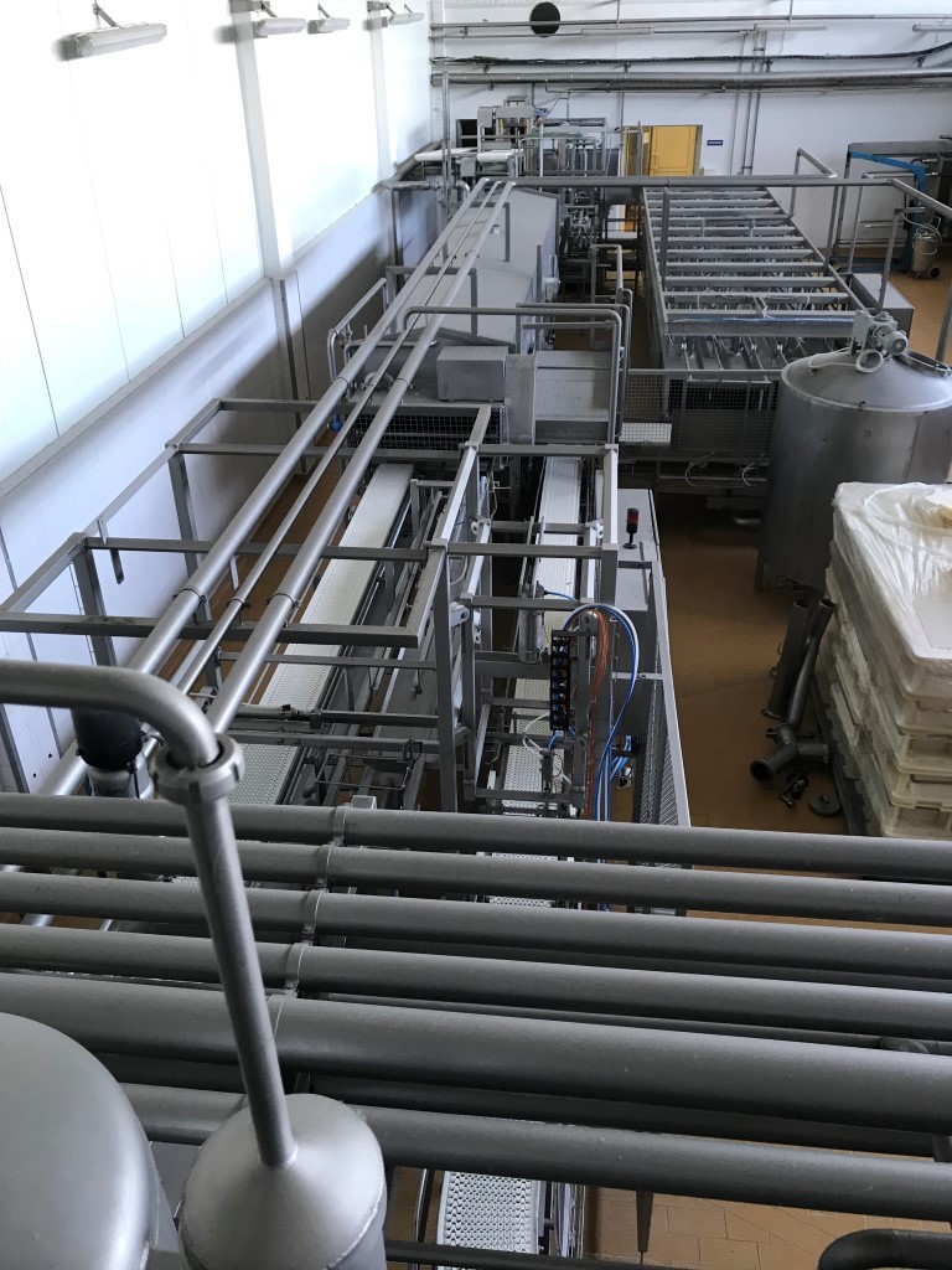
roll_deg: +2.7
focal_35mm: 28
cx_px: 476
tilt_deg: -31.0
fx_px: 1027
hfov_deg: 49.7
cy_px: 635
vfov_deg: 63.4
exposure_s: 1/17
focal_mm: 3.99
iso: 40
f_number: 1.8
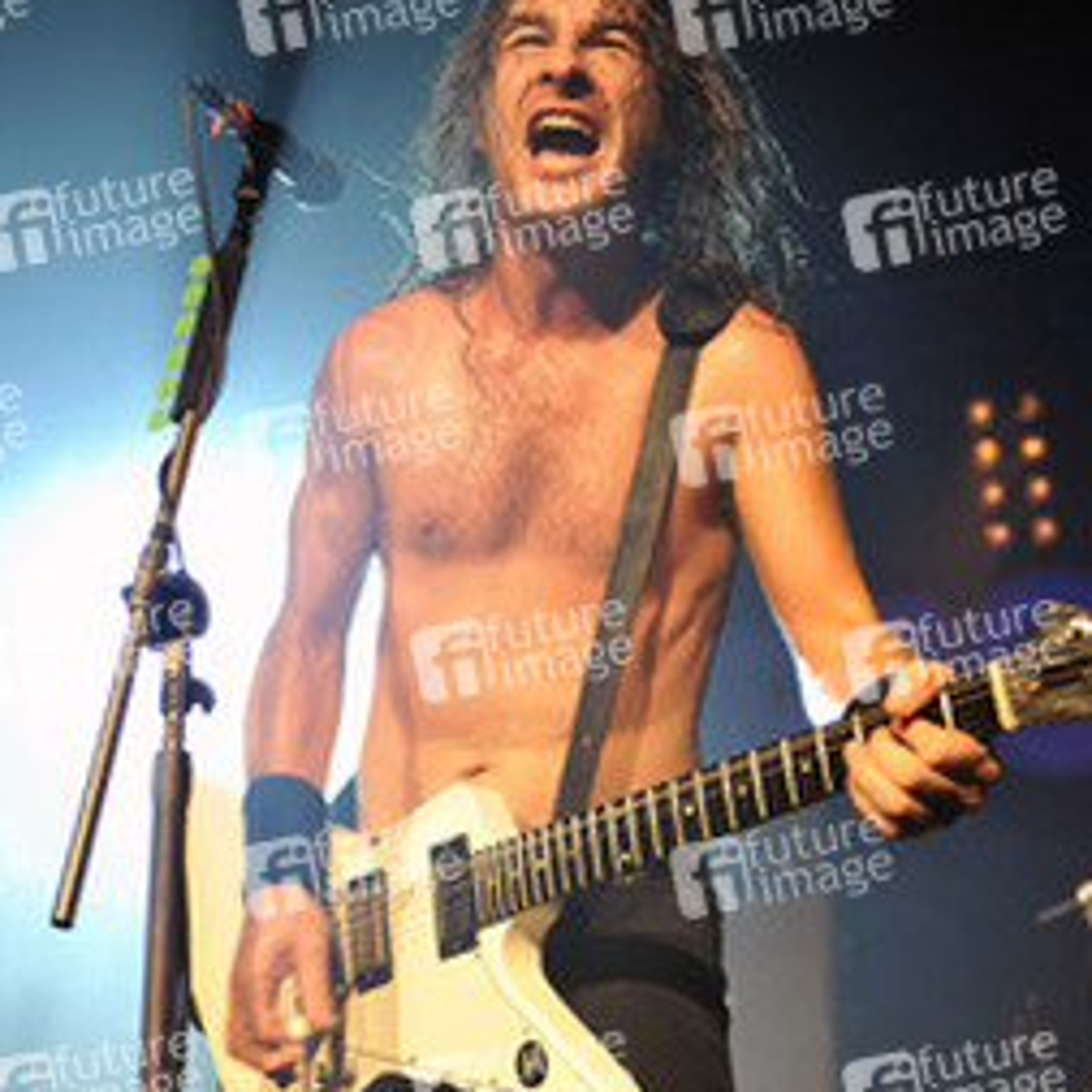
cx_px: 406
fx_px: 1892
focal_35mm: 53
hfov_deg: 32.0
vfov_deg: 32.2
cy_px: 544
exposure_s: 1/250
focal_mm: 35
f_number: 3.5
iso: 1250
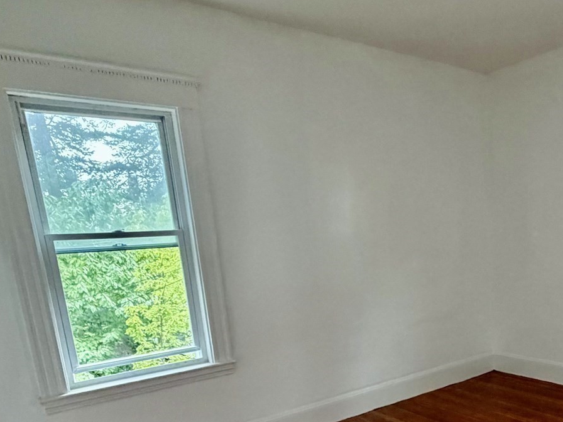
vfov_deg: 42.1
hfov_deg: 53.4
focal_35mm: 32
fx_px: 520
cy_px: 342
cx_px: 444
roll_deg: +3.9
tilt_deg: -12.2
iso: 500
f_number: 2.2
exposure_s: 1/60
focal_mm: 2.22
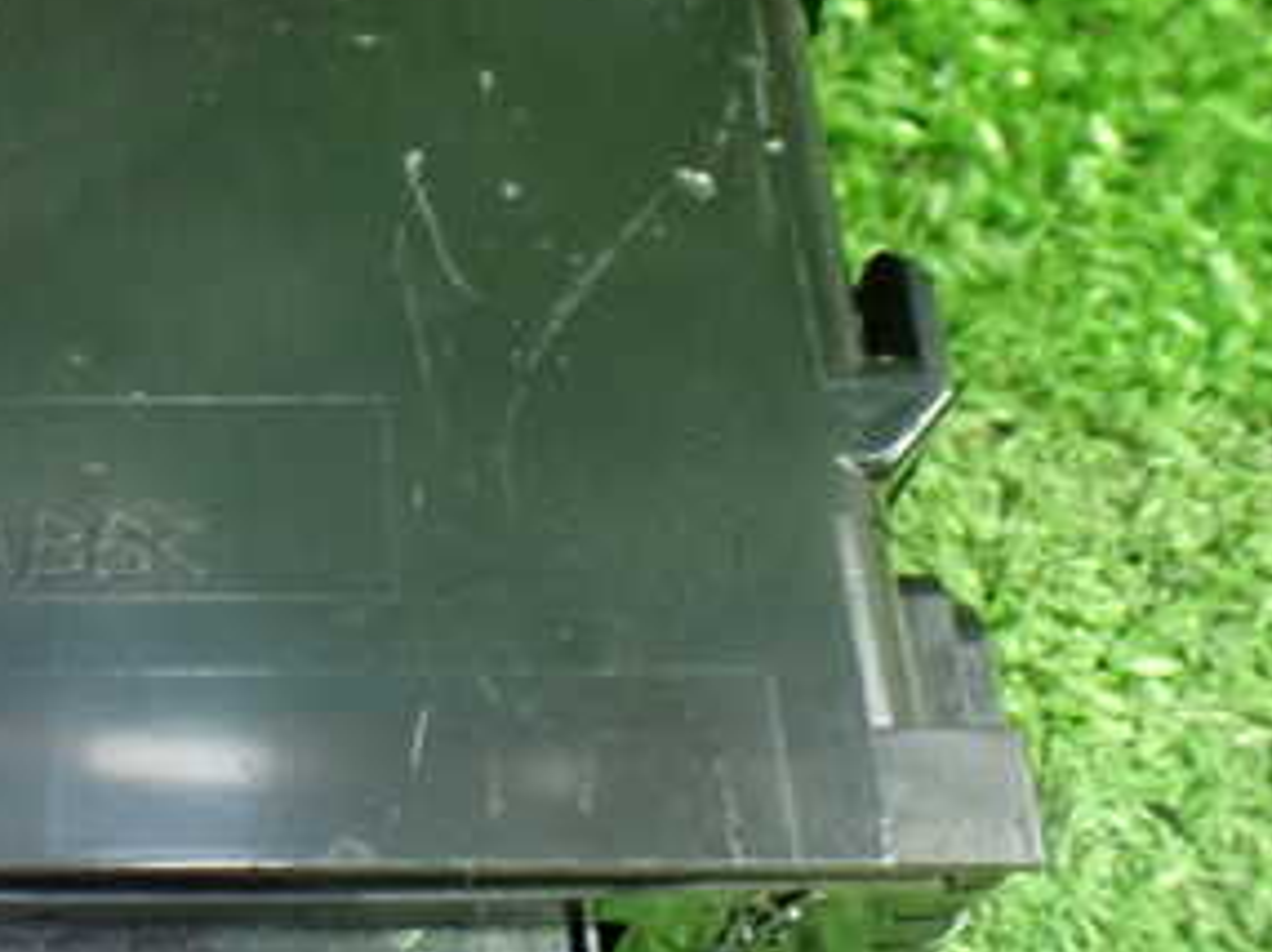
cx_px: 98
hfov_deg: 29.3
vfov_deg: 23.1
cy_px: 289
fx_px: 2313
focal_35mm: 63
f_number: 2.3
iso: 1250
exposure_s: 1/30
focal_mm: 5.4
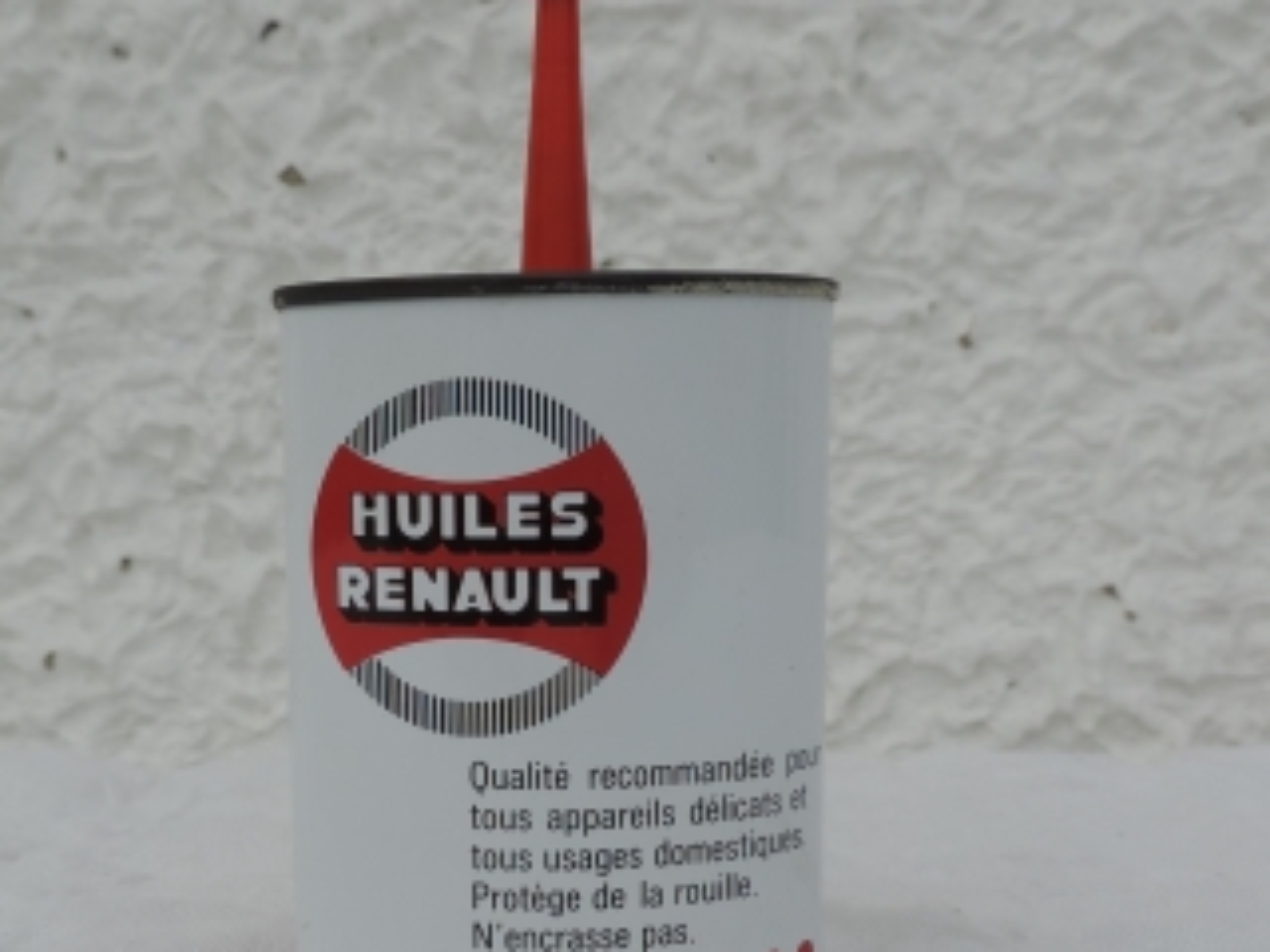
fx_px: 1651
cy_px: 647
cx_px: 492
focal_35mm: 45
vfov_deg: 31.9
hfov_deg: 41.8
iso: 80
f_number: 3
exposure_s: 1/1600
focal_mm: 4.3
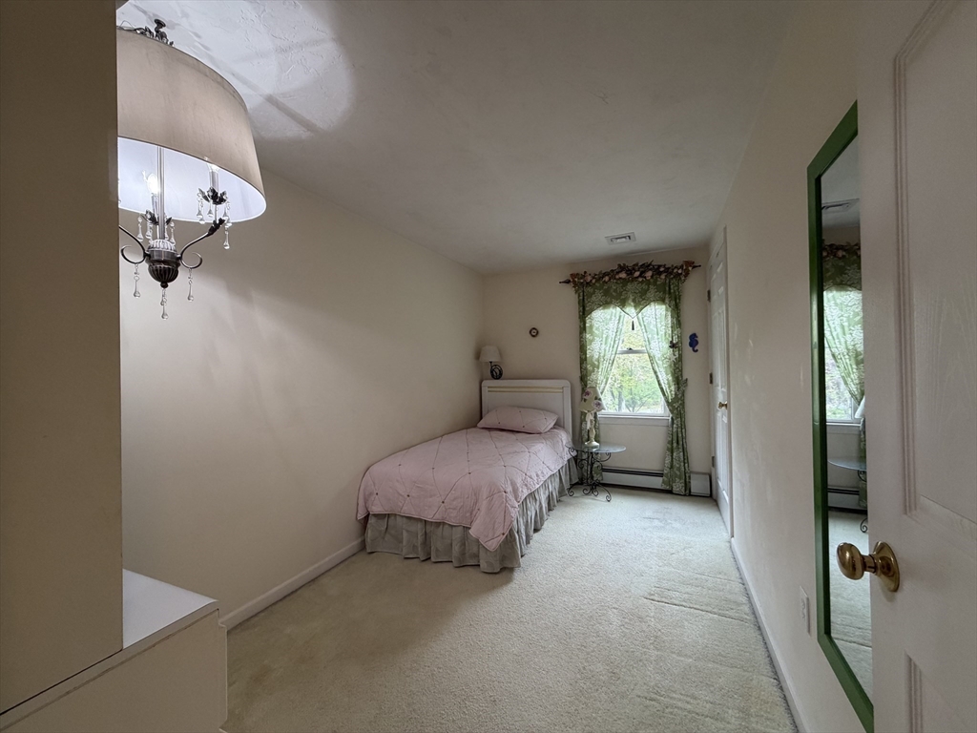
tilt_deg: -0.1
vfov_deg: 85.7
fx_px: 395
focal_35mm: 14
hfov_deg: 102.1
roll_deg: +1.2
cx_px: 488
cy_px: 366
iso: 160
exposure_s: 1/60
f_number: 2.2
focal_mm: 2.22
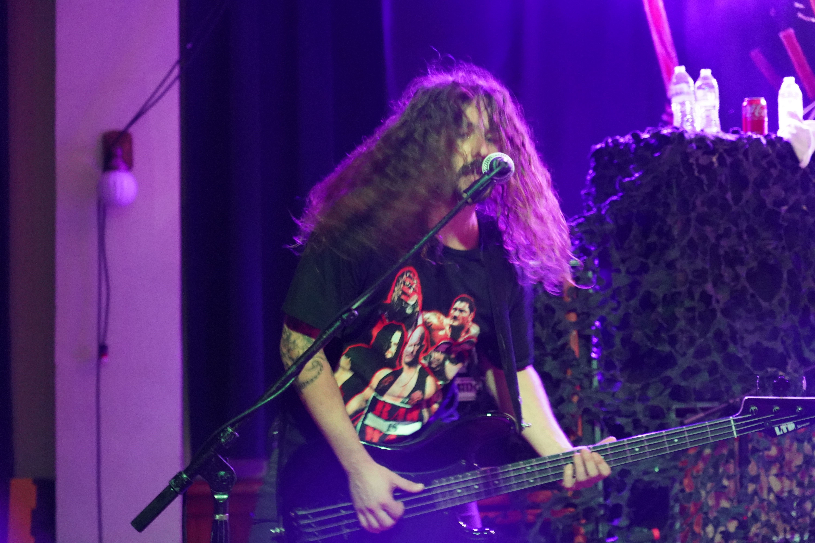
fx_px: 1539
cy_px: 272
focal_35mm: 68
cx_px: 408
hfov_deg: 29.7
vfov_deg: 20.0
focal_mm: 68
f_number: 4
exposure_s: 1/25
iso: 12800
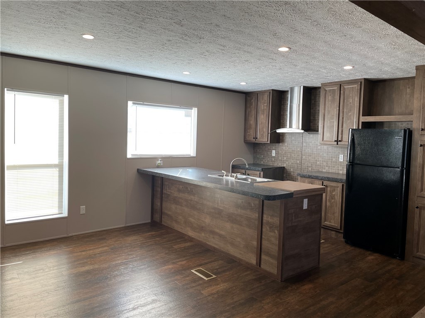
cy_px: 159
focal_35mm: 26
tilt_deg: -2.7
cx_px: 212
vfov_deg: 53.1
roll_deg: -1.4
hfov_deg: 67.3
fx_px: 319
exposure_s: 1/120
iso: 64
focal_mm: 4.2
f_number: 1.6
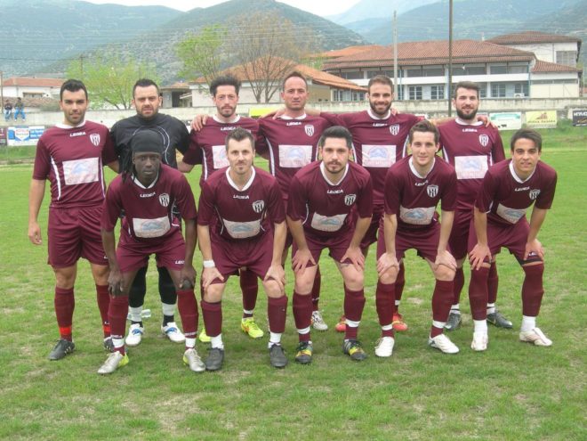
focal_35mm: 51
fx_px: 865
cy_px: 220
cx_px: 294
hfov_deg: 37.5
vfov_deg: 28.6
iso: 50
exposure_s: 1/47.8
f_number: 5.4
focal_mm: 10.6
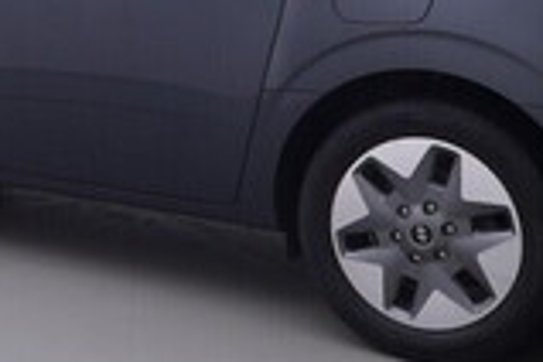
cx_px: 50
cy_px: 43
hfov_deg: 25.2
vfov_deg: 17.3
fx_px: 1172
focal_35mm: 78
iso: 200
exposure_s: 1/80
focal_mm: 15
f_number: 5
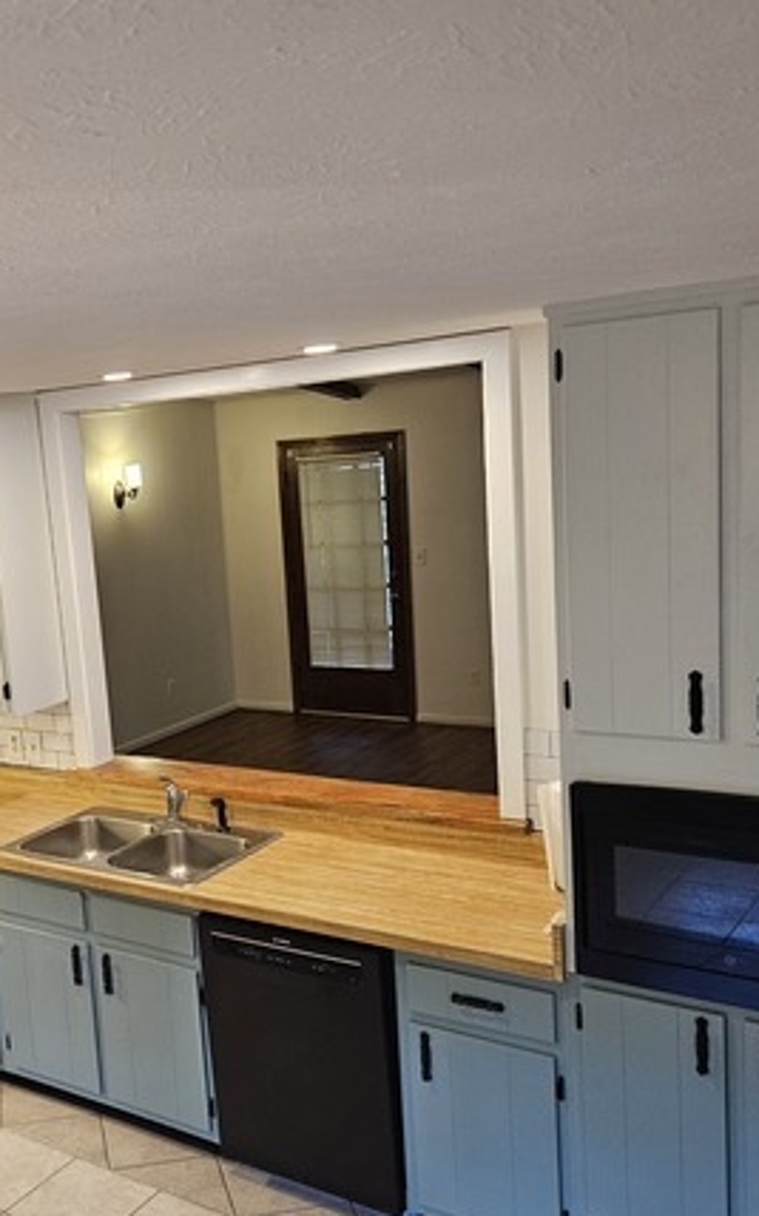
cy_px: 665
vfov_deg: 51.5
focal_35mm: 38
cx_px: 146
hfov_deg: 32.6
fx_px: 1259
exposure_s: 1/120
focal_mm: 5.4
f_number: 1.8
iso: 320
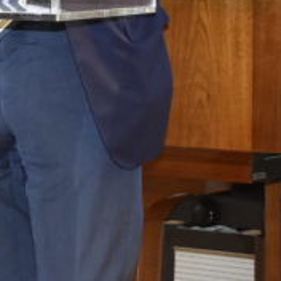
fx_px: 2186
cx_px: -72
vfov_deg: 7.3
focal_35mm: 238
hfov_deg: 7.3
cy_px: -88
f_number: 5.6
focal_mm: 32
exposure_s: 1/60
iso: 1600
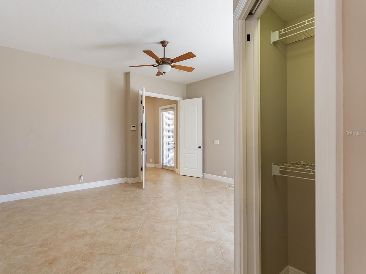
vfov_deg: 71.6
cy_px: 133
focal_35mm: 18
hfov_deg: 87.1
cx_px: 155
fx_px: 190
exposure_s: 1/30
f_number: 6.7
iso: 2000
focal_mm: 16
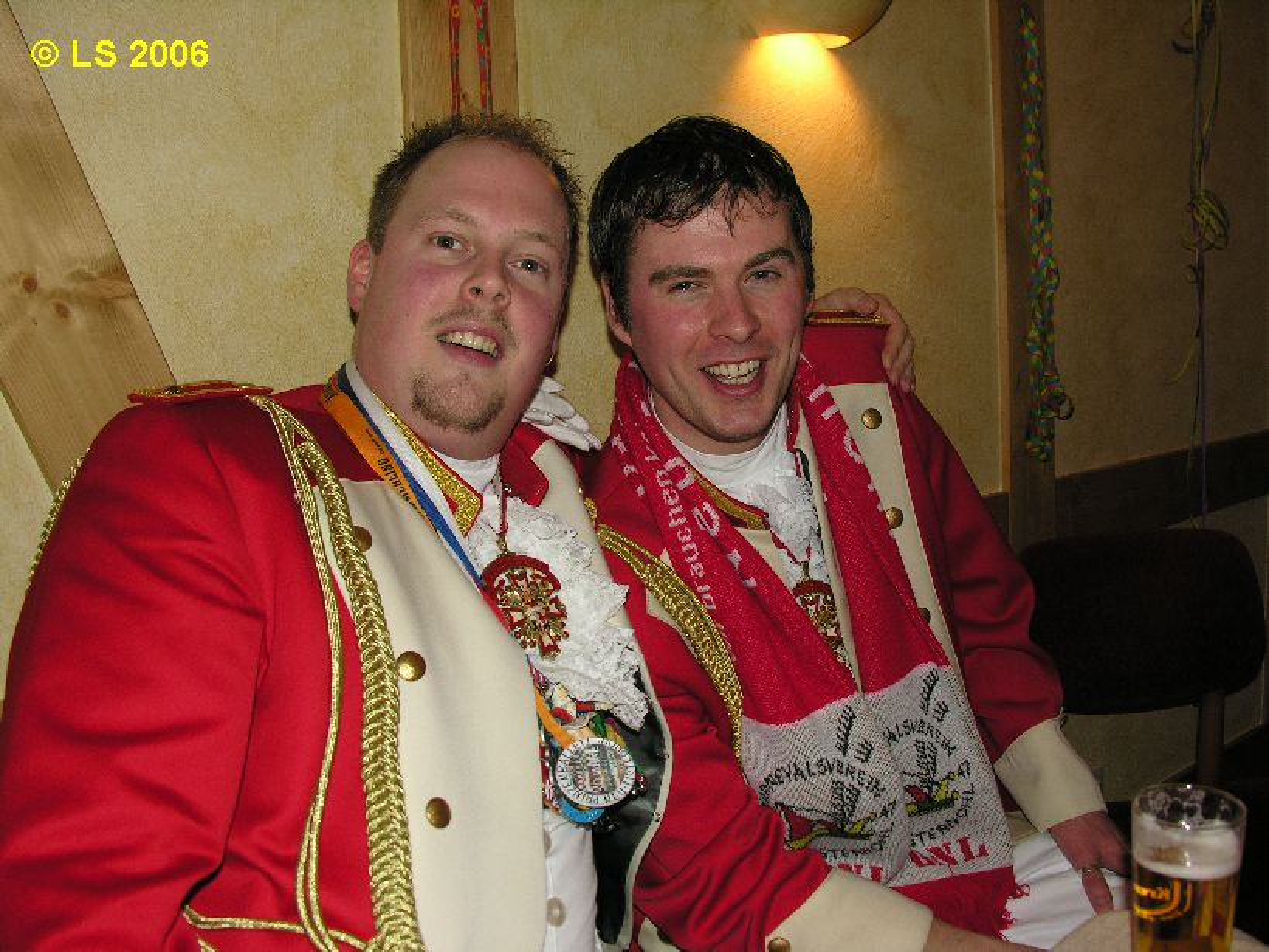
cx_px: 634
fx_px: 1283
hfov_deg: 52.6
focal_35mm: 35
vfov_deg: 40.7
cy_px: 476
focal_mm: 8.9
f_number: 2.8
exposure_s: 1/60.1
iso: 100
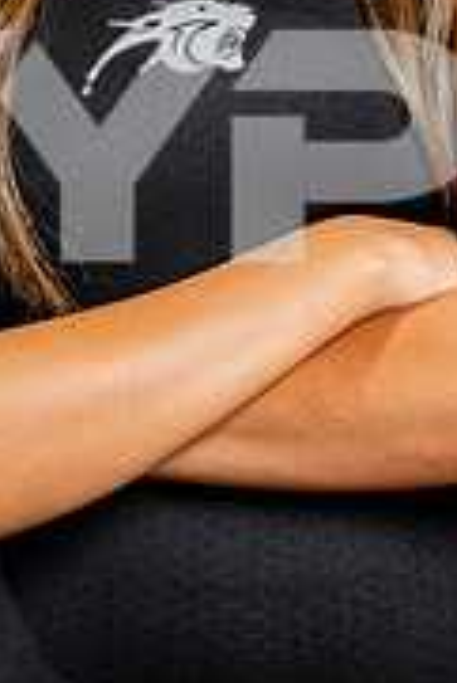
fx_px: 3117
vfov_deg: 12.3
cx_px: 196
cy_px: -117
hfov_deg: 8.4
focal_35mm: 164
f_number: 6.3
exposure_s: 1/250
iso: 640
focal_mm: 66
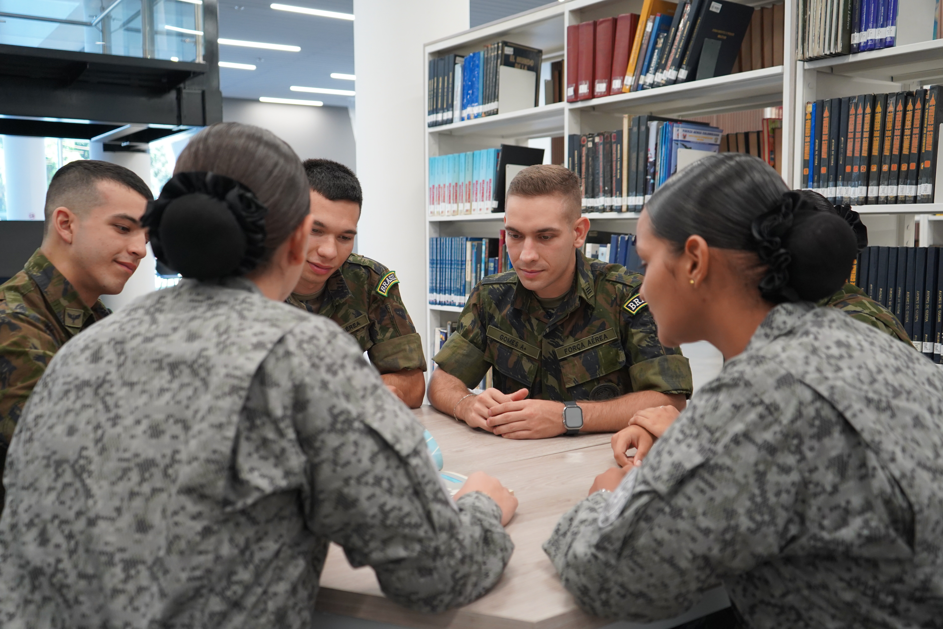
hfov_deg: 55.8
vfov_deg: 38.9
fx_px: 891
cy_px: 314
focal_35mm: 34
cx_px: 472
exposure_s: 1/160
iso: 1600
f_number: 4
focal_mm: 34
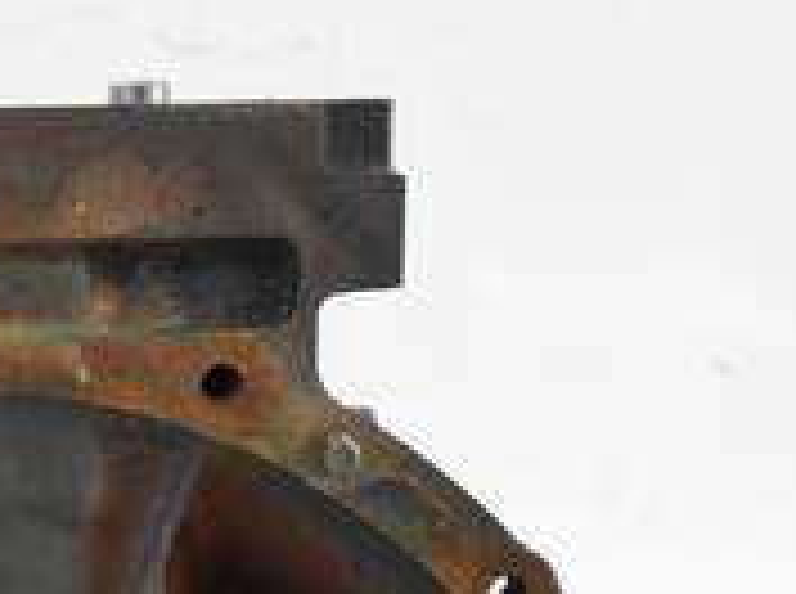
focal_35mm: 87
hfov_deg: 21.4
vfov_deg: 16.5
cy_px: 616
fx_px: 1997
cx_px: -72
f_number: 3.8
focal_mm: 16
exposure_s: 1/60
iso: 1000
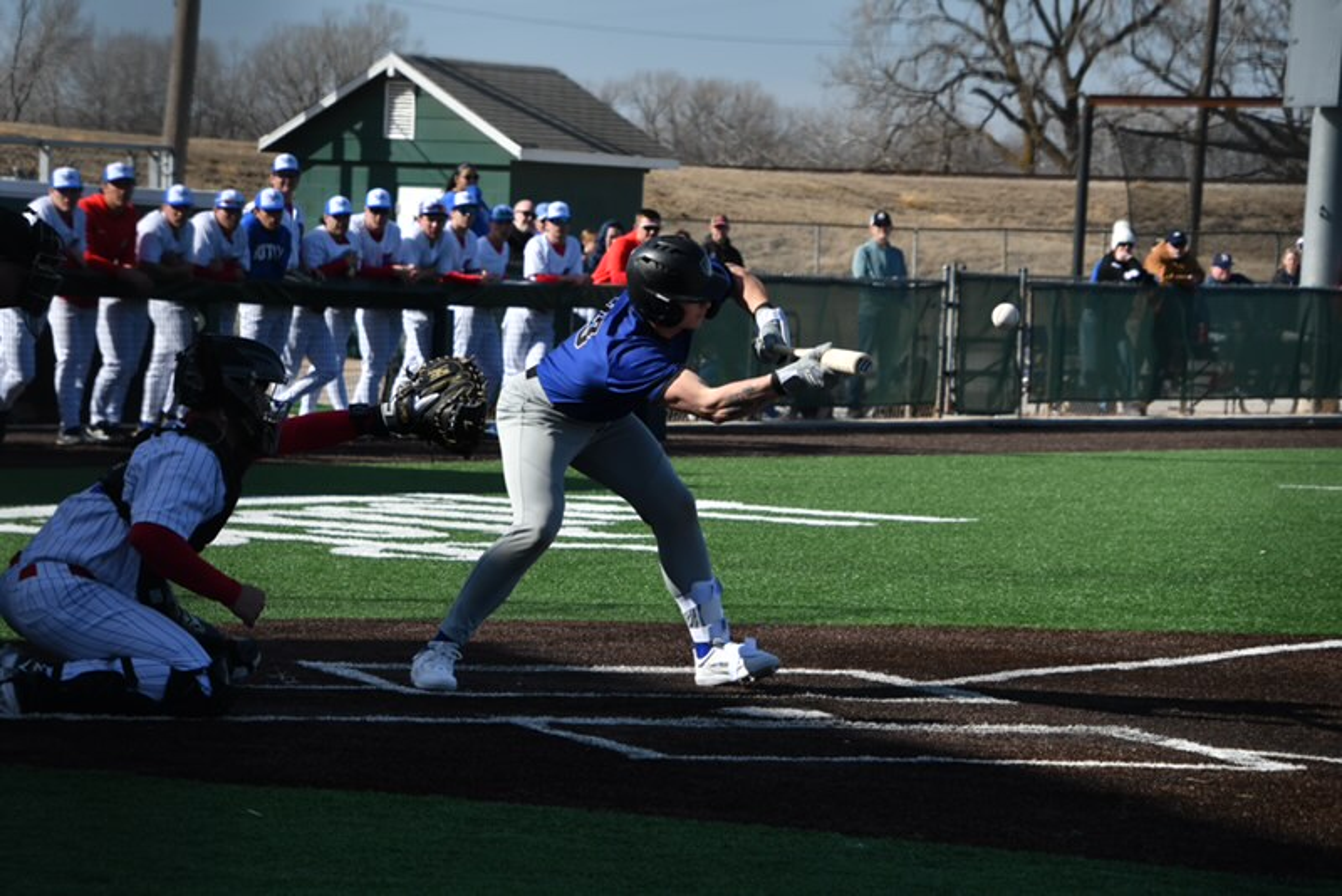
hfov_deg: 11.8
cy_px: 448
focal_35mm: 174
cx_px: 671
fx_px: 6488
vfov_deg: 7.9
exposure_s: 1/1600
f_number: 7.1
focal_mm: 116
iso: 400
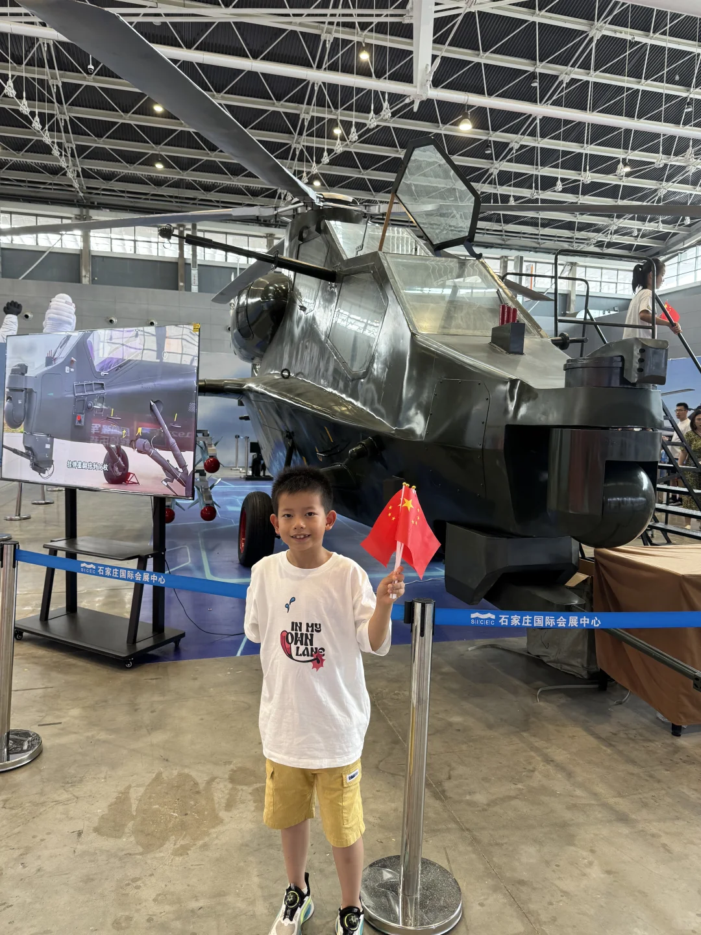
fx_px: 648
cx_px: 350
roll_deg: -1.6
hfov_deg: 56.8
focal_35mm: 24
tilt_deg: -4.0
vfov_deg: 71.6
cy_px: 468
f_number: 1.78
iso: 160
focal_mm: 6.76
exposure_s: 1/50
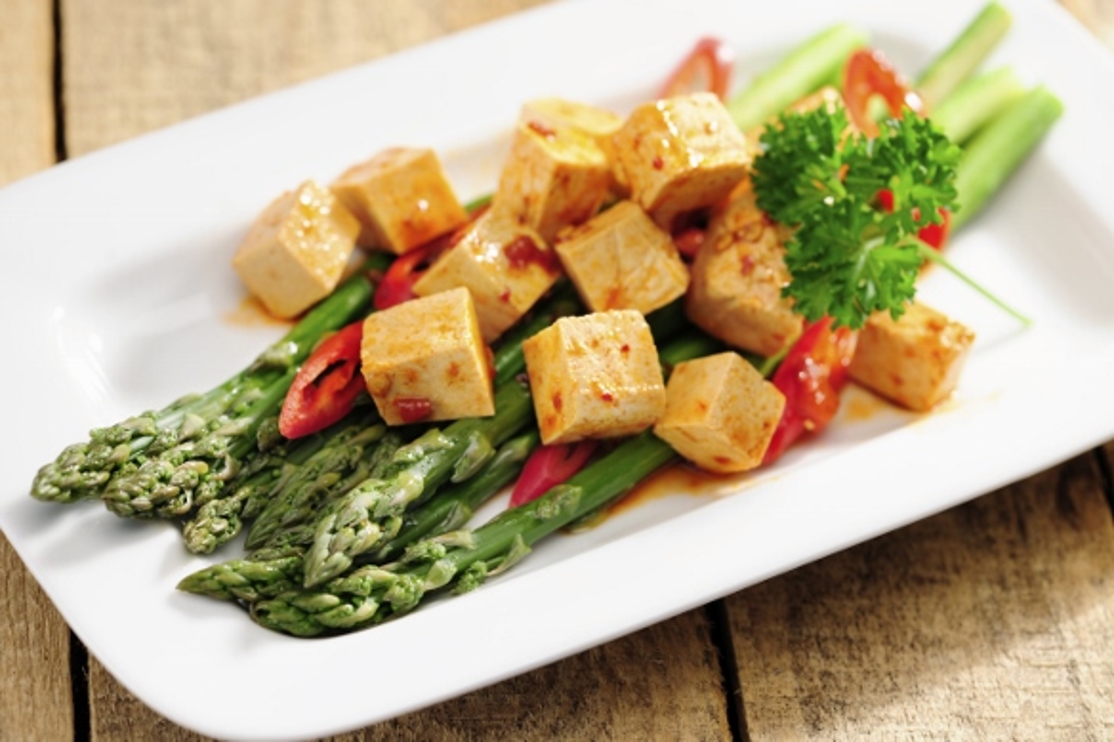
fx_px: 3248
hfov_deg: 19.5
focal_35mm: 105
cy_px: 371
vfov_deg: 13.0
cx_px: 557
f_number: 5.6
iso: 100
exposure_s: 1/8
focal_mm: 105
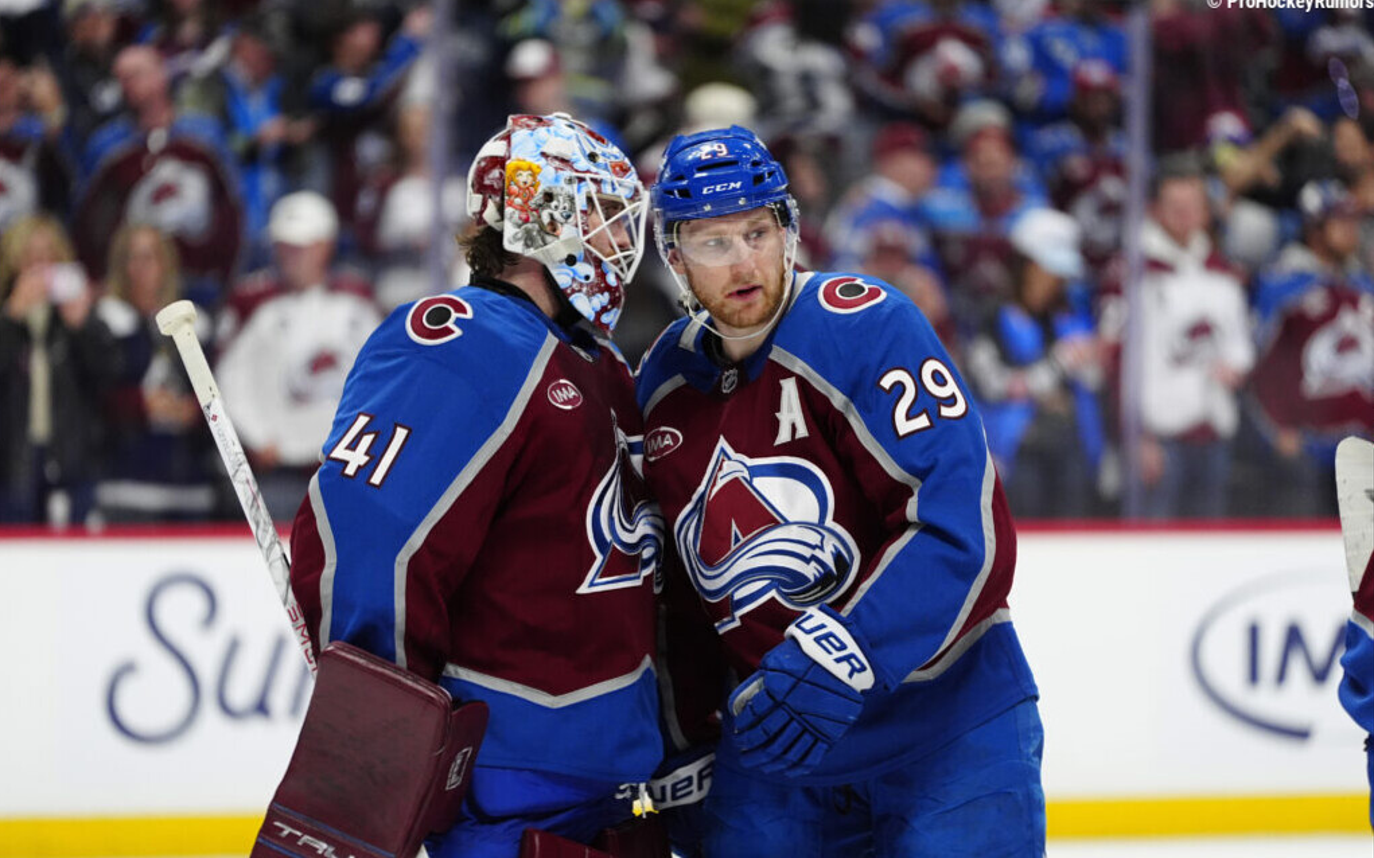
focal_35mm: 205
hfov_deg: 10.2
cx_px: 685
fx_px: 7676
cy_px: 447
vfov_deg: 6.4
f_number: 2.8
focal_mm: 200
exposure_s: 1/2500
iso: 3200
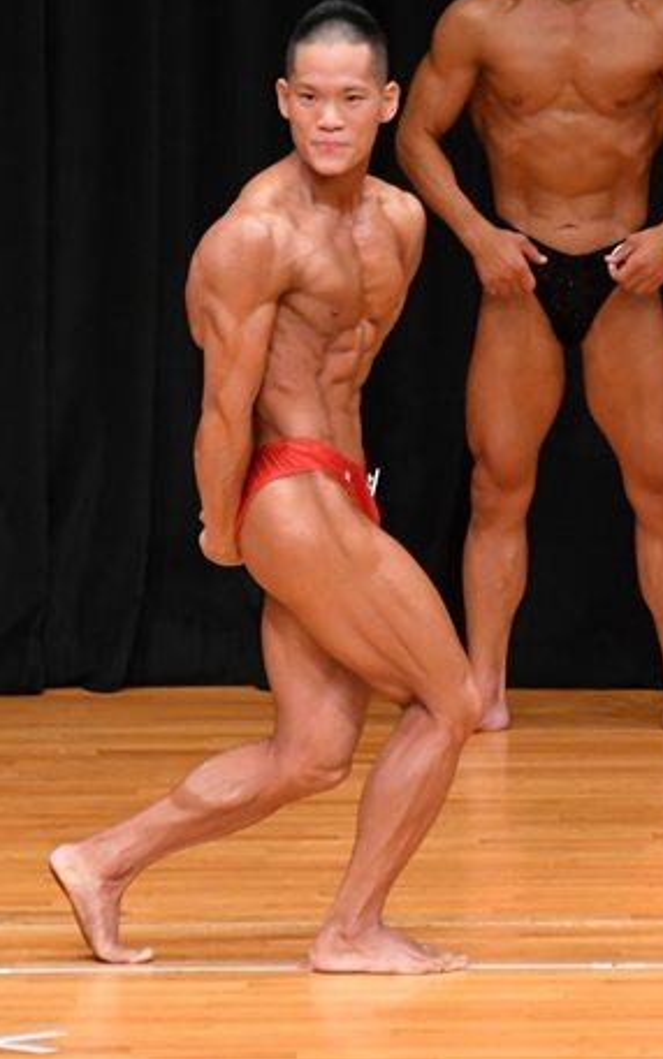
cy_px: 466
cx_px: 620
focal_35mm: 518
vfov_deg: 4.1
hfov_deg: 2.5
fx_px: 14961
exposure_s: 1/400
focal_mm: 200
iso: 4000
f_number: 5.6
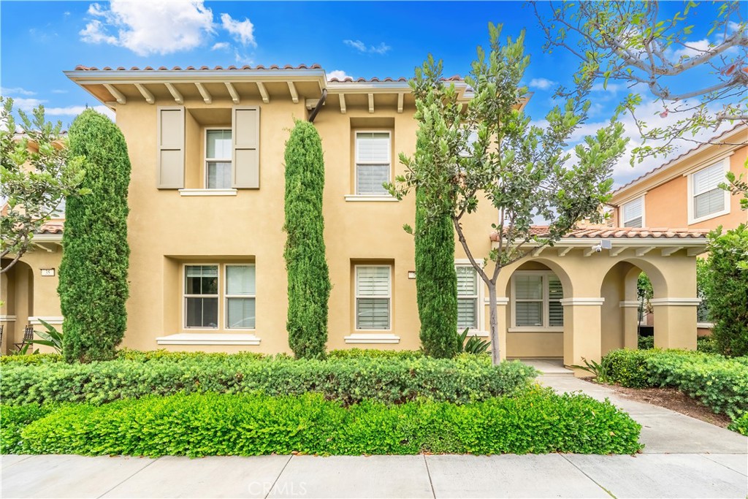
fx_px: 249
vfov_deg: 90.0
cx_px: 374
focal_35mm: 12
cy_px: 250
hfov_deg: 112.6
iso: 800
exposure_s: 1/6000
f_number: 8
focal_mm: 12
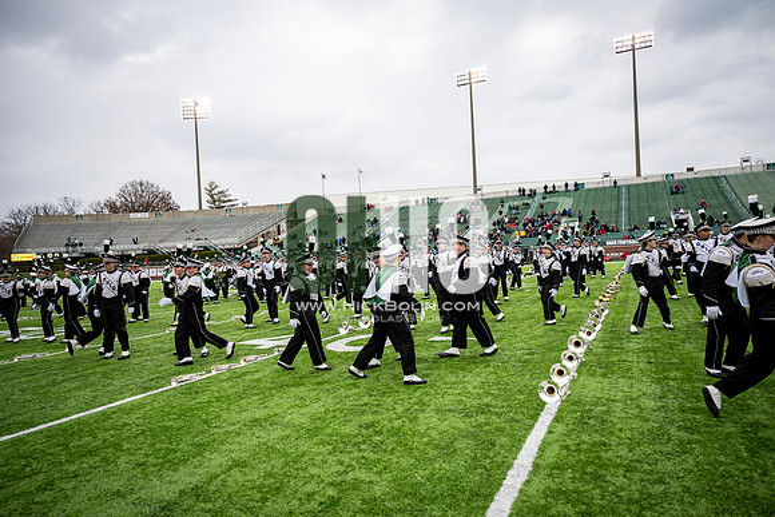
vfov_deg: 53.2
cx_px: 388
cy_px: 258
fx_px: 517
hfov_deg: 73.7
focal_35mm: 24
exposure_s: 1/500
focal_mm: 24
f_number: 2.8
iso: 100
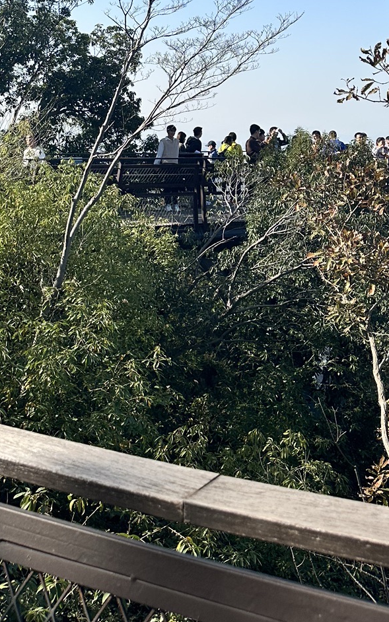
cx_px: 181
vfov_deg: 34.7
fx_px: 916
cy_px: 28
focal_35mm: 54
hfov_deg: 24.0
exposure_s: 1/4184
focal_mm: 6.86
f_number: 1.78
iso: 80
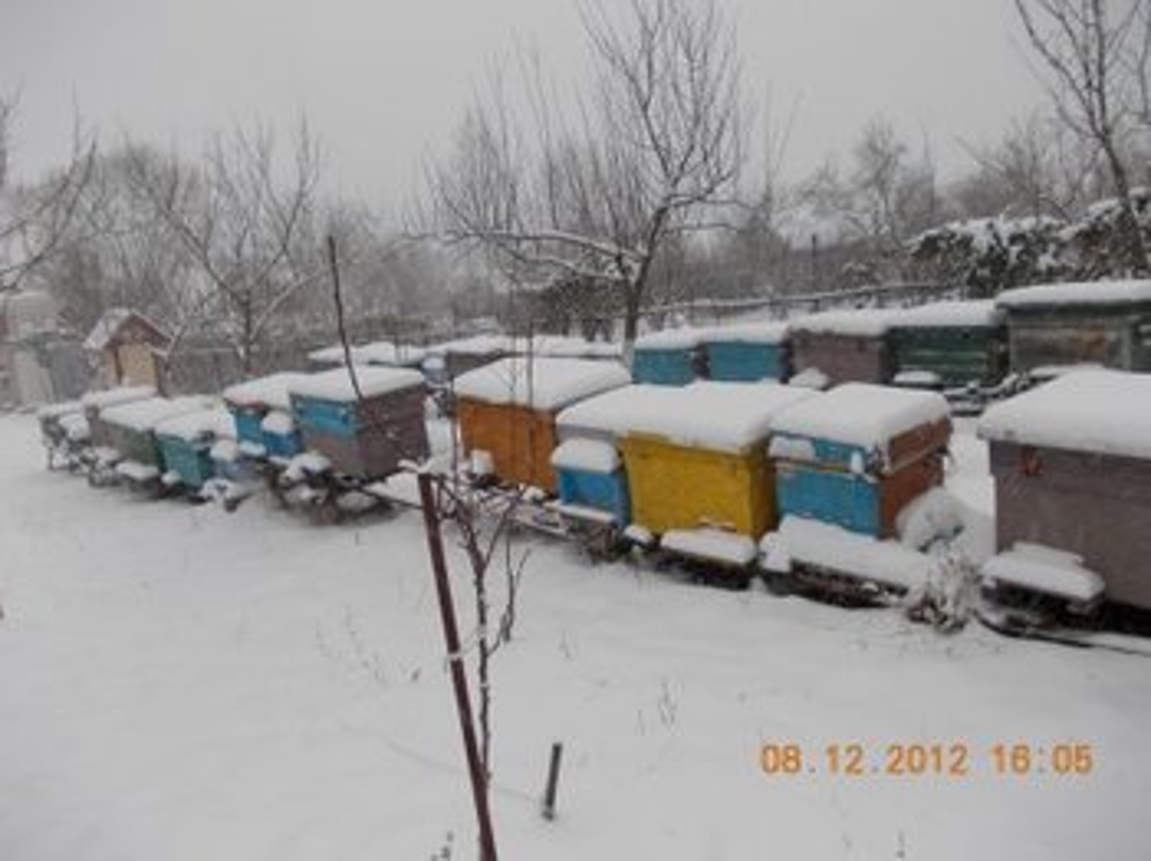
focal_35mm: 28
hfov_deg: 63.5
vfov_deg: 49.7
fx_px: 930
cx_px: 576
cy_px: 430
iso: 80
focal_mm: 4
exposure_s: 1/60
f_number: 2.7
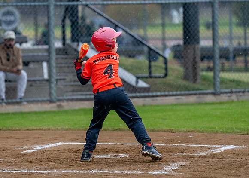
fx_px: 1786
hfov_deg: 8.0
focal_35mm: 253
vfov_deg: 5.7
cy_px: 62
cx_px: 102
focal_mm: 163
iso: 1600
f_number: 2.8
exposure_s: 1/1000
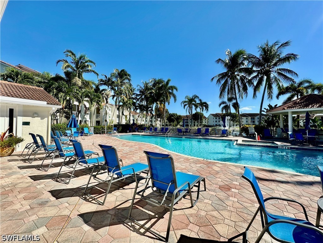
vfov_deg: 85.7
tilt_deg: +1.4
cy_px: 122
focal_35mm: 14
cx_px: 162
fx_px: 131
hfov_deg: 102.1
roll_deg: +0.0
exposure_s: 1/2304
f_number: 2.2
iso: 50
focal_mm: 2.22
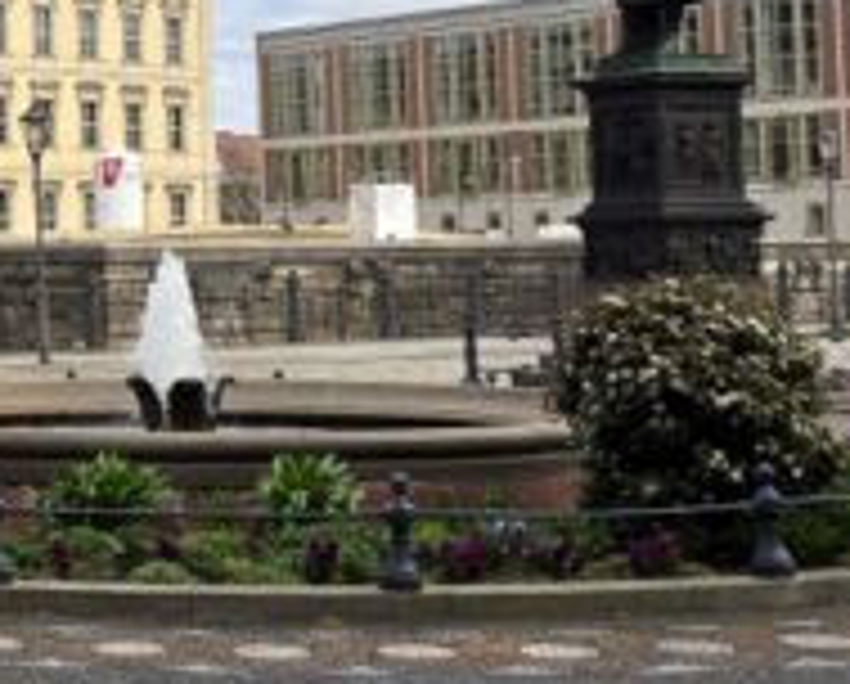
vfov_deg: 16.8
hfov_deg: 19.5
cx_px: -234
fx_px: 2294
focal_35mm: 91
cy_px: 126
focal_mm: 6.3
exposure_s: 1/719
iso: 12
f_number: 1.7
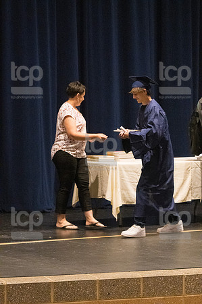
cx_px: 101
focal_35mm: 180
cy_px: 152
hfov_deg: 7.6
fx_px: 1518
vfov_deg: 11.4
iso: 8000
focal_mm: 120
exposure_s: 1/250
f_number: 4.5
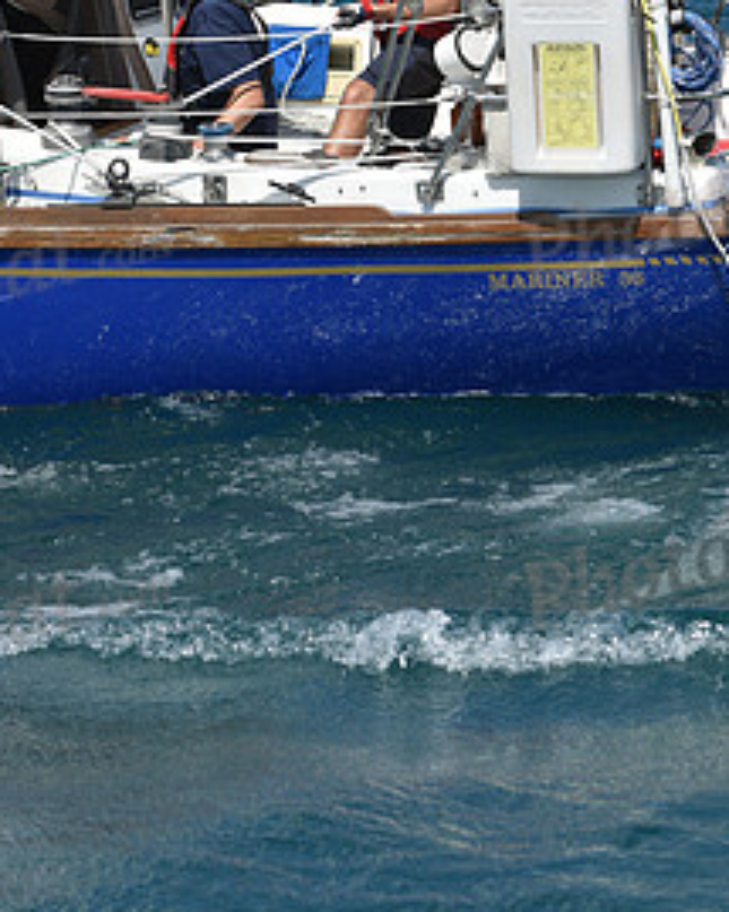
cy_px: 71
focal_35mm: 158
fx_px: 4264
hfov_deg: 9.8
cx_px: 348
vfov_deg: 12.1
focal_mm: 78
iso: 250
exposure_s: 1/1600
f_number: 7.1
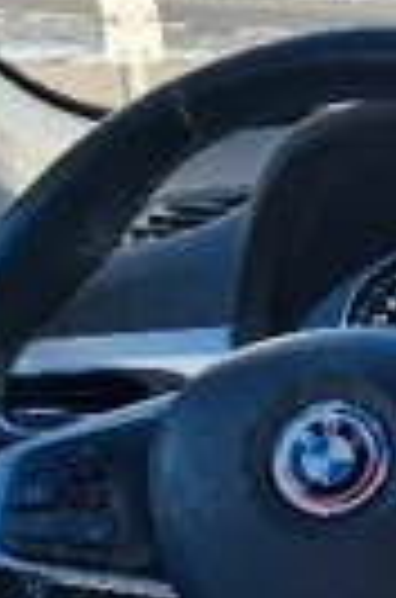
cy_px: 585
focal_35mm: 127
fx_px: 2106
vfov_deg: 15.9
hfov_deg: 9.5
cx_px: 958
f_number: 1.8
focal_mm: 4
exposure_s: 1/167
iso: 25
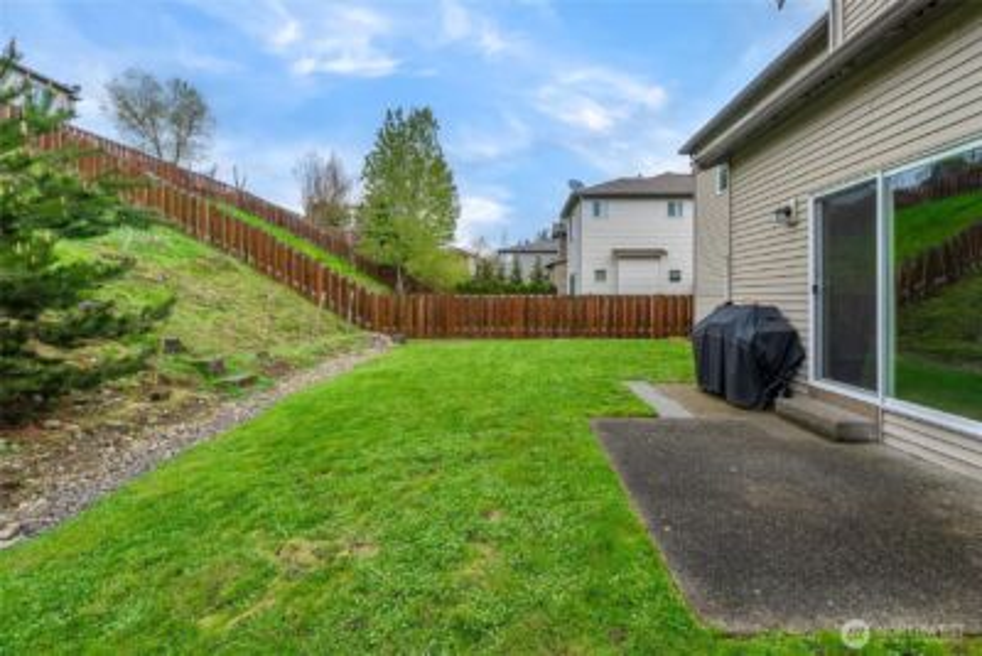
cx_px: 491
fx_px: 382
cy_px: 328
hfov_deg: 104.2
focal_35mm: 14
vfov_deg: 81.3
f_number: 7.1
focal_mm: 14
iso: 80
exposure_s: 1/30
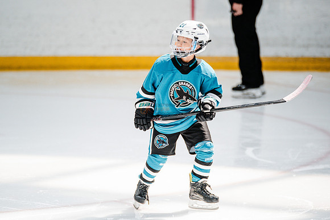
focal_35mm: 269
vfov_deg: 5.1
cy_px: 117
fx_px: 2463
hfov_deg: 7.7
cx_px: 141
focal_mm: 234
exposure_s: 1/2500
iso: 1250
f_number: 3.2
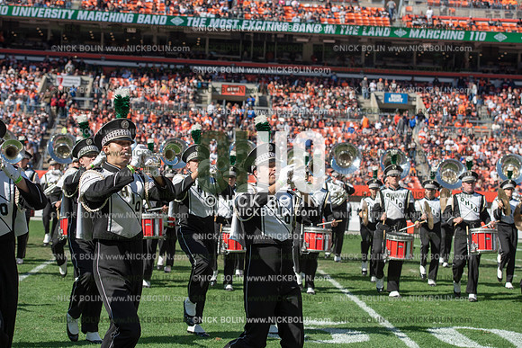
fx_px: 1233
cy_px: 174
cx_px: 261
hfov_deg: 23.9
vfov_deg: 16.1
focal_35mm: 85
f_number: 5
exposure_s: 1/2000
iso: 400
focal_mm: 85
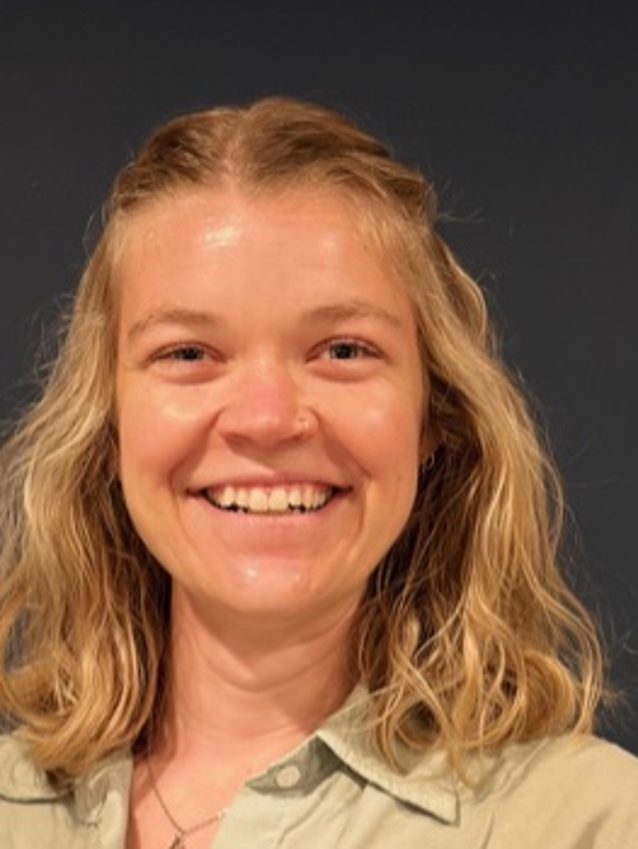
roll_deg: +1.2
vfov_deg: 19.6
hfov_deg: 15.0
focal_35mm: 99
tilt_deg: -0.8
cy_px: 662
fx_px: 2430
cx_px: 301
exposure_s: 1/40
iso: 200
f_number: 1.6
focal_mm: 5.96
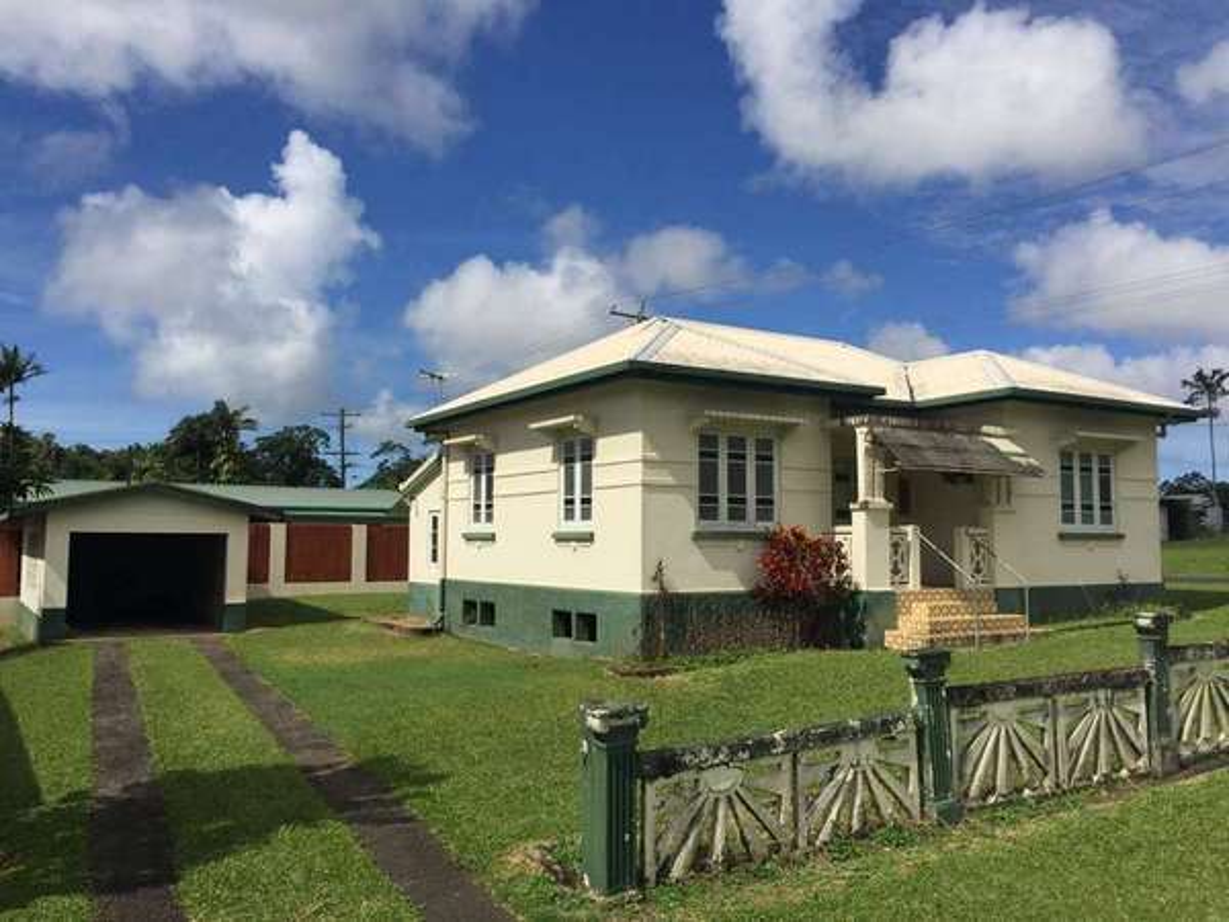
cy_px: 461
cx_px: 614
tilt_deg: +4.2
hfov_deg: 61.7
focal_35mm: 29
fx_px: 1030
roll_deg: -2.5
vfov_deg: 48.2
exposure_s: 1/3968
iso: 32
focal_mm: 4.15
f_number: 2.2
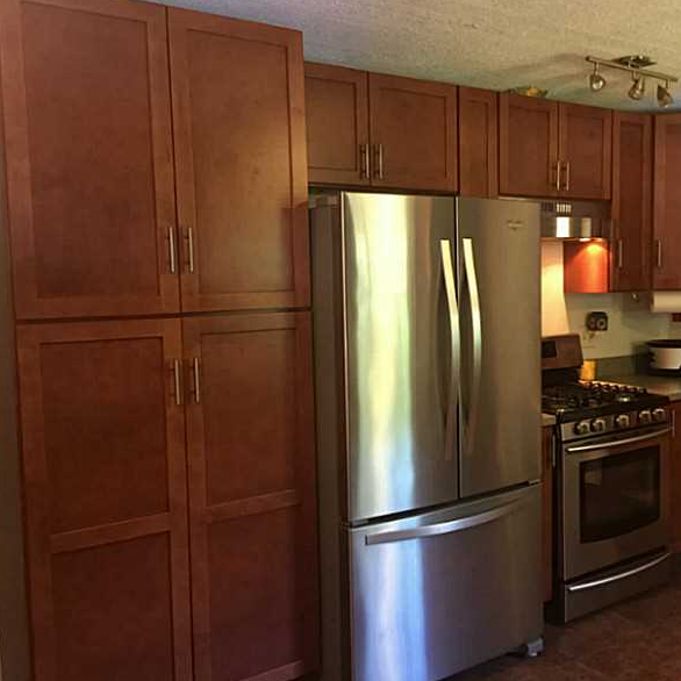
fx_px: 779
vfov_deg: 47.2
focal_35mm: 35
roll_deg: -0.2
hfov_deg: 46.9
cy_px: 344
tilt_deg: -4.9
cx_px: 416
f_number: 2.2
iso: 125
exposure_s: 1/10
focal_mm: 4.15
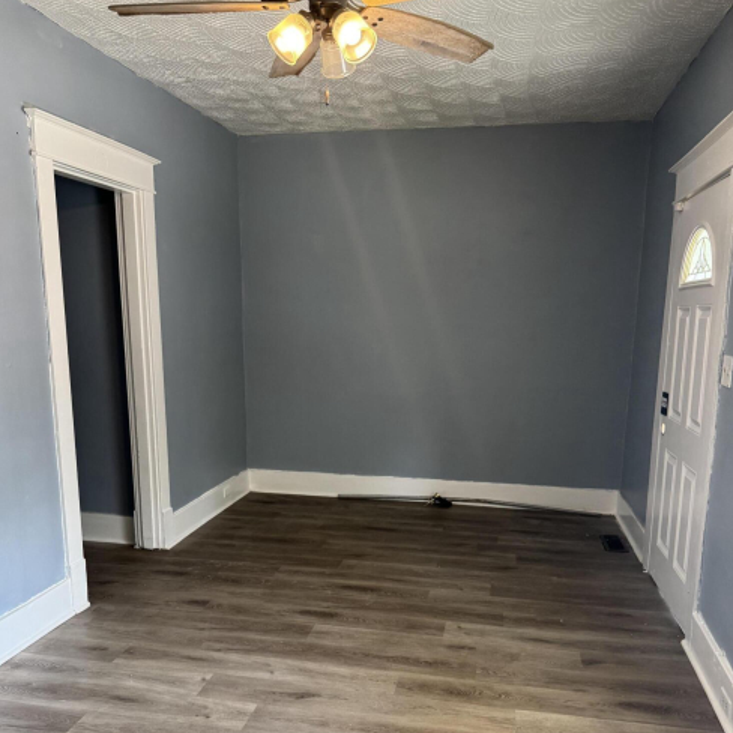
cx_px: 359
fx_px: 695
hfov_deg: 55.6
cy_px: 463
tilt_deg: -13.7
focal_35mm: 29
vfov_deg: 54.9
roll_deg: +0.3
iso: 200
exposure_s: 1/101
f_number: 1.78
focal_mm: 6.76
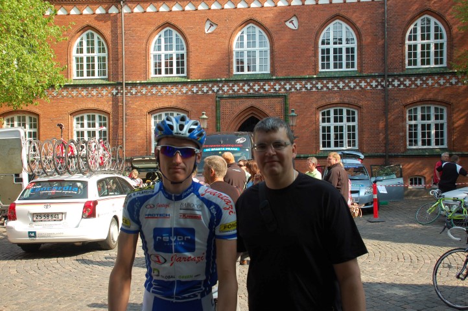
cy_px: 156
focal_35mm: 39
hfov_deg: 49.6
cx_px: 234
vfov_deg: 34.1
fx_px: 507
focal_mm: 26
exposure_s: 1/160
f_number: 6.3
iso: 200
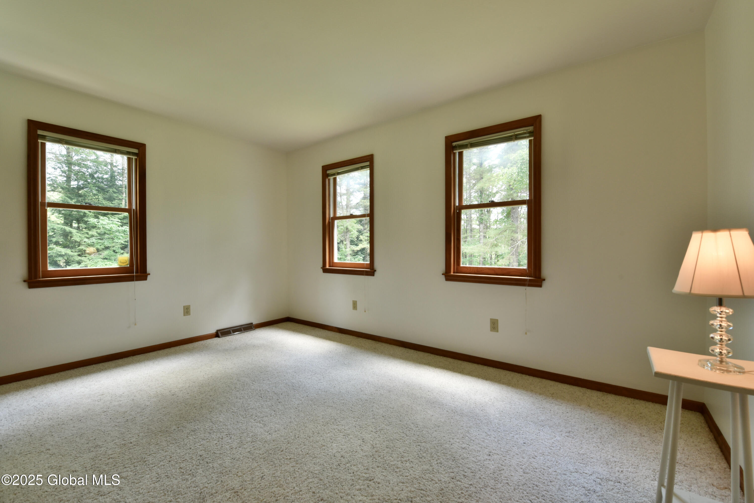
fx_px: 293
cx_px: 377
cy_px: 252
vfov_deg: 81.2
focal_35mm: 14
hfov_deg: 104.2
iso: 800
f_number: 10
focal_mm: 14
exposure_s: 1/40
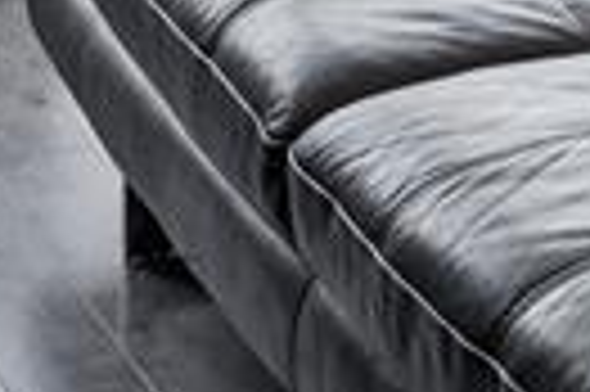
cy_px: -1068
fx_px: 3077
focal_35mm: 188
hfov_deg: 10.7
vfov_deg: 6.2
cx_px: 797
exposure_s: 1/30
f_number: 5.6
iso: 400
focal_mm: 24
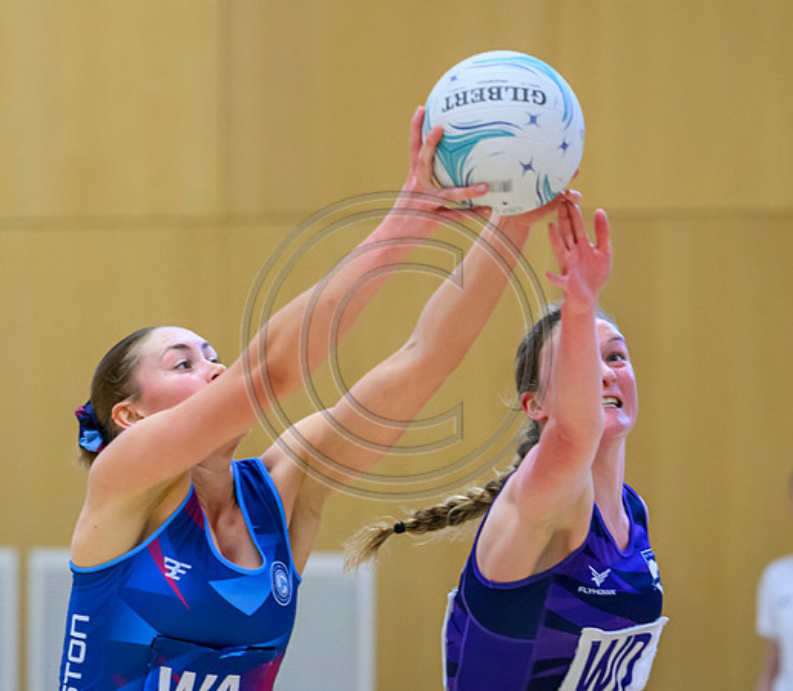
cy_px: 456
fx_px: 7605
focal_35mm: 313
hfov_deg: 6.0
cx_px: 294
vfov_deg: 5.2
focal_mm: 155
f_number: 3.2
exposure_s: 1/1000
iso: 4000
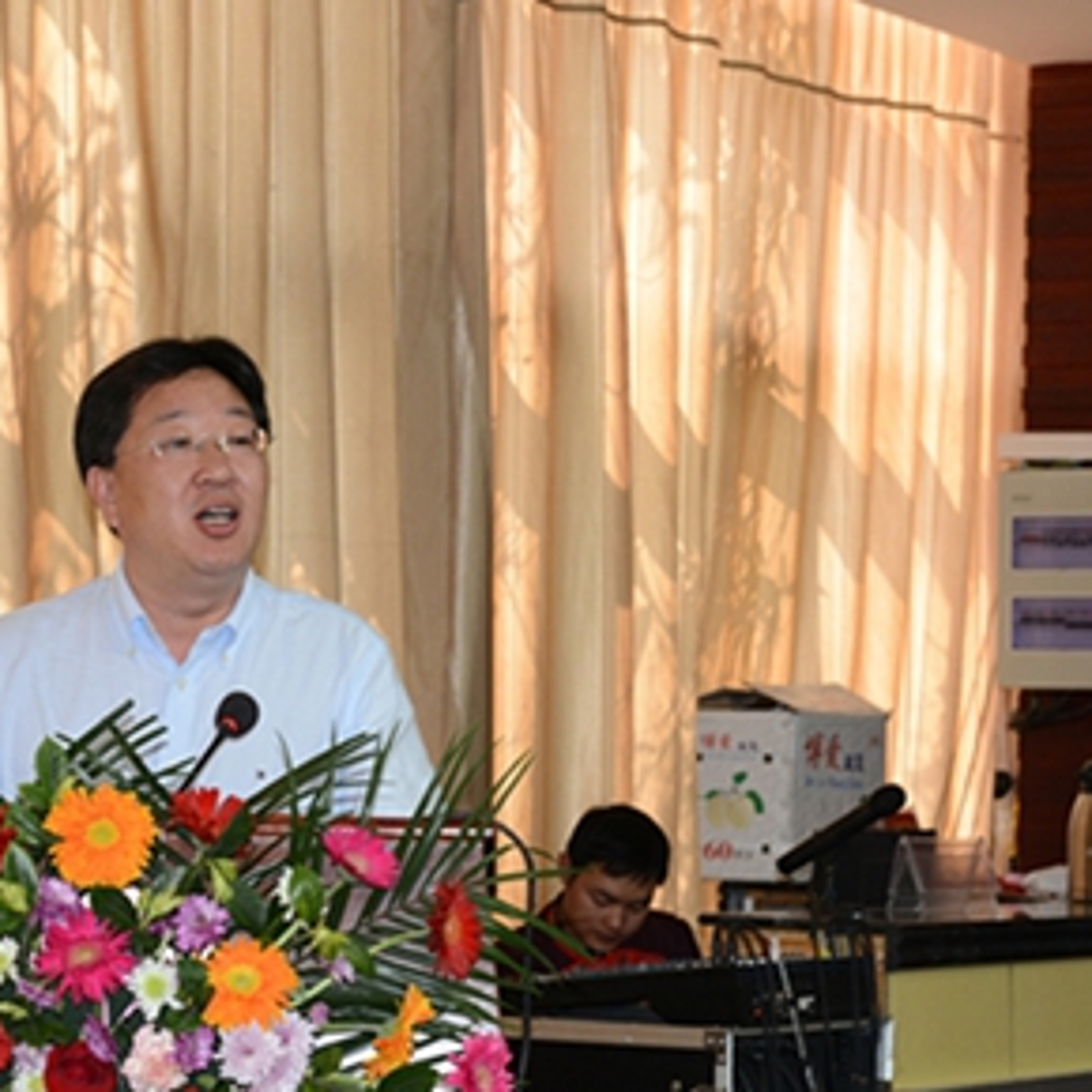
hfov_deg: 14.1
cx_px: 320
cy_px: 550
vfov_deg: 14.2
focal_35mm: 123
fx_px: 4390
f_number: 8
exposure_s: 1/80
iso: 640
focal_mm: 70
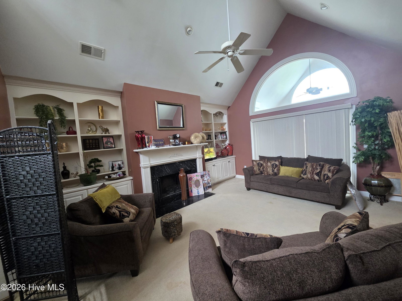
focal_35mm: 13
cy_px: 150
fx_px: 151
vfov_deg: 89.9
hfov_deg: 106.2
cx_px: 201
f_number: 1.9
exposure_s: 1/100
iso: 320
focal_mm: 2.2
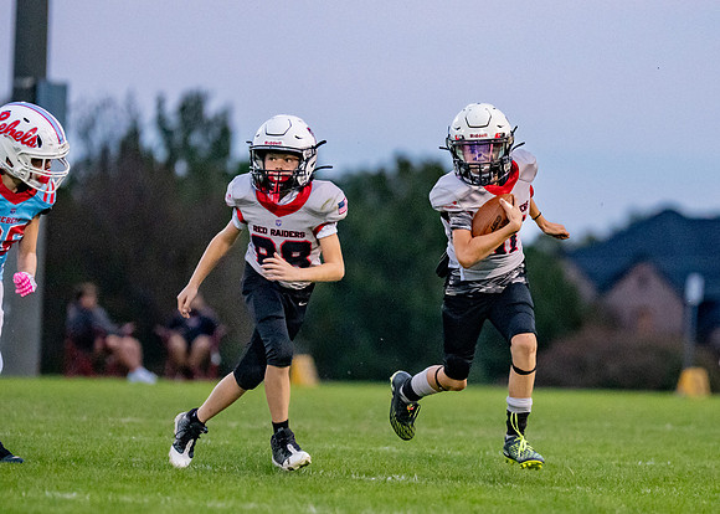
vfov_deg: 3.6
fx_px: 8188
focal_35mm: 401
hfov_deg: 5.0
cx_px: 537
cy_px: 302
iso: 4000
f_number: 2.8
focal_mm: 200
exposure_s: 1/1250
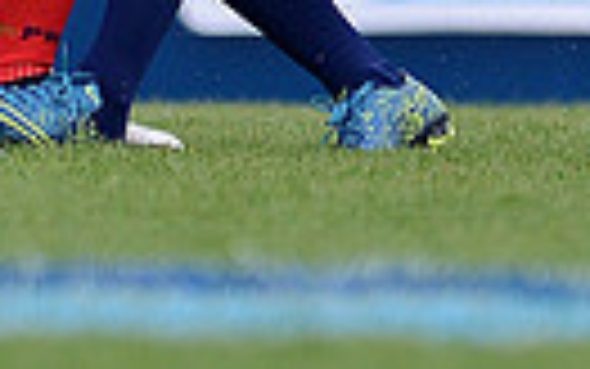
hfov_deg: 1.1
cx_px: -486
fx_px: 30548
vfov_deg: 0.7
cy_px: -497
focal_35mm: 1899
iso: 400
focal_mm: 420
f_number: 4
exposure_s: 1/1000
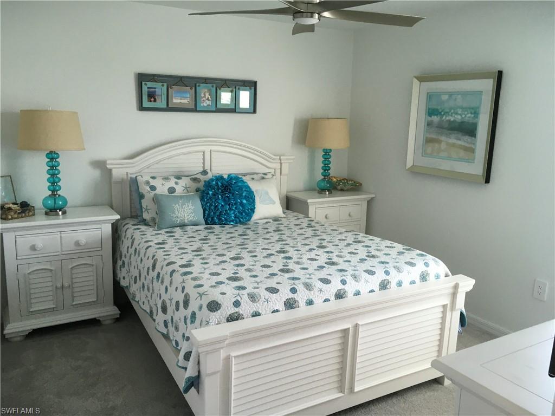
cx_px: 278
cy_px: 208
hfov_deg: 61.7
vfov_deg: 48.2
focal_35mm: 29
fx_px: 465
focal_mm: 4.15
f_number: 2.2
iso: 25
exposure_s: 1/30
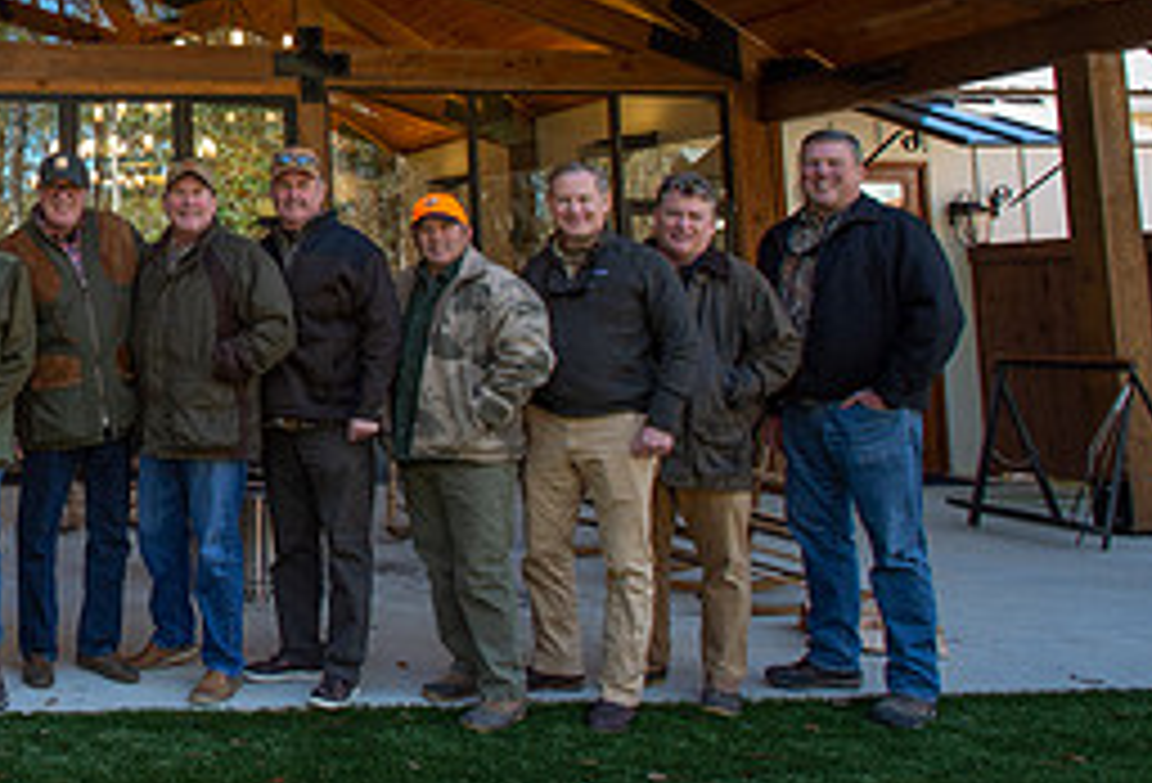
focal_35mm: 42
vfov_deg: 31.5
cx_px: -127
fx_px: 1352
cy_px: 156
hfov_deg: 38.0
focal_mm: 17
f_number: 6.3
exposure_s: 1/200
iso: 400
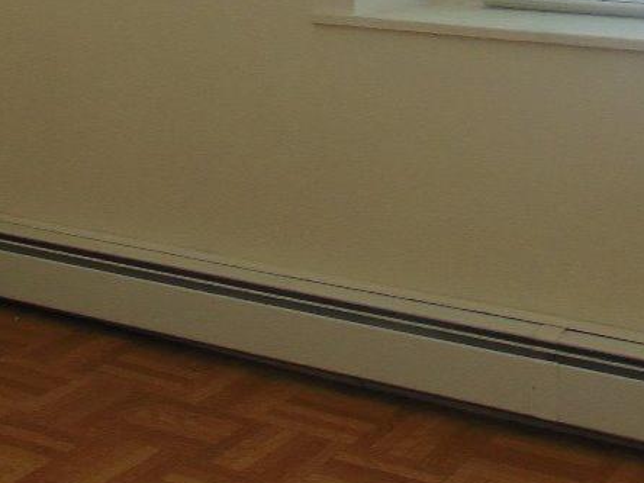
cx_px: 254
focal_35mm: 81
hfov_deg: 24.1
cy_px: -197
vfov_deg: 16.8
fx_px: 1507
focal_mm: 4.5
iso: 80
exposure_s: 1/40
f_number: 3
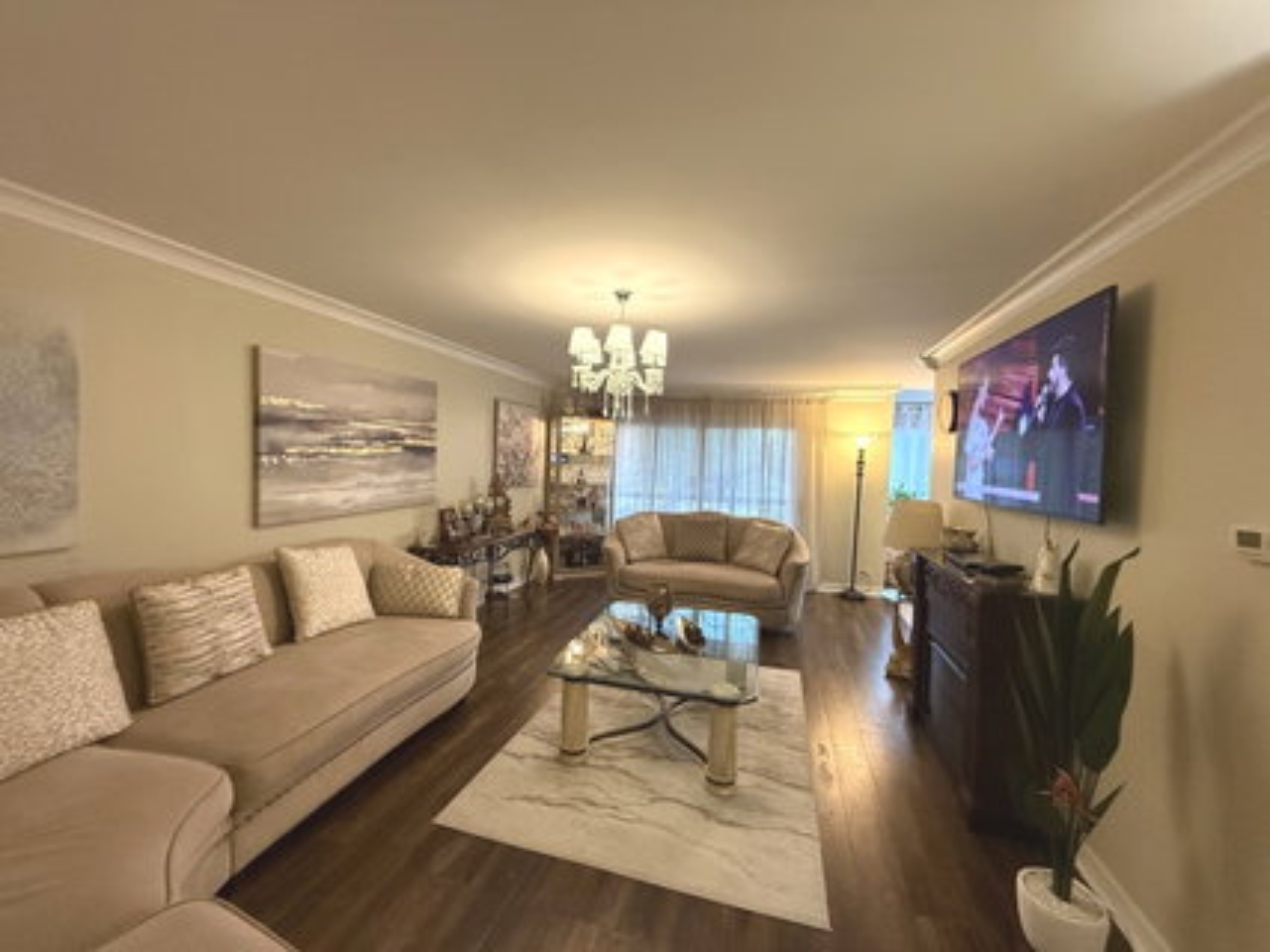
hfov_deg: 102.1
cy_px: 476
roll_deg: -1.7
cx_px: 635
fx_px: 513
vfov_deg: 85.6
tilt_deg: -2.0
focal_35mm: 14
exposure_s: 1/120
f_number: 2.2
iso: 640
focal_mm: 2.22
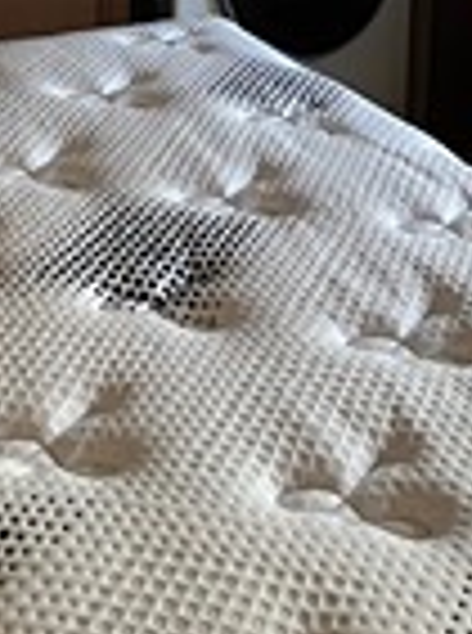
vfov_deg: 22.9
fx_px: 1352
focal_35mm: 74
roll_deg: -1.4
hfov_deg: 19.8
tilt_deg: -7.1
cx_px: 216
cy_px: -229
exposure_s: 1/37
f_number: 1.6
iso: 640
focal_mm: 5.1
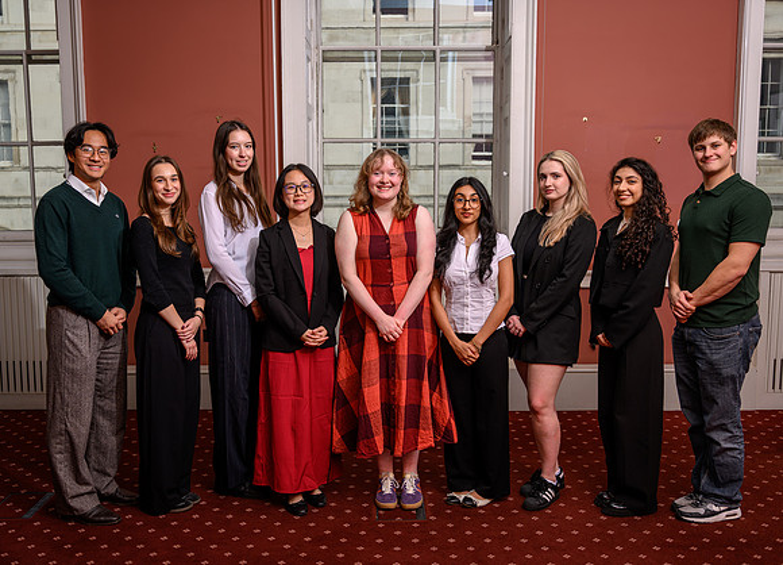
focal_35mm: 38
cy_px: 283
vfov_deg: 37.3
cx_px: 391
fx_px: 836
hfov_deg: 50.2
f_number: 4.5
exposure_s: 1/200
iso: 50
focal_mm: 34.5
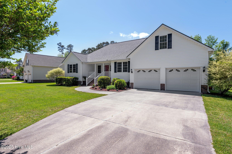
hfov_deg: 86.9
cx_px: 116
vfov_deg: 64.5
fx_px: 122
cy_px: 77
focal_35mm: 19
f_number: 10
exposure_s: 1/125
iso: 200
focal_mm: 19
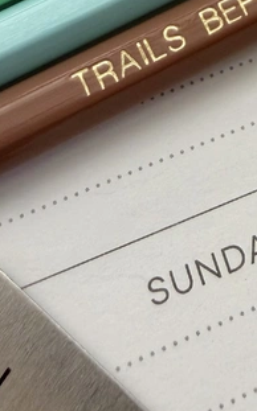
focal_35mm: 78
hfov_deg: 16.5
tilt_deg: -59.9
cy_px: -119
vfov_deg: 23.5
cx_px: 217
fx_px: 875
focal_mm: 2.22
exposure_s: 1/121
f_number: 2.2
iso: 50
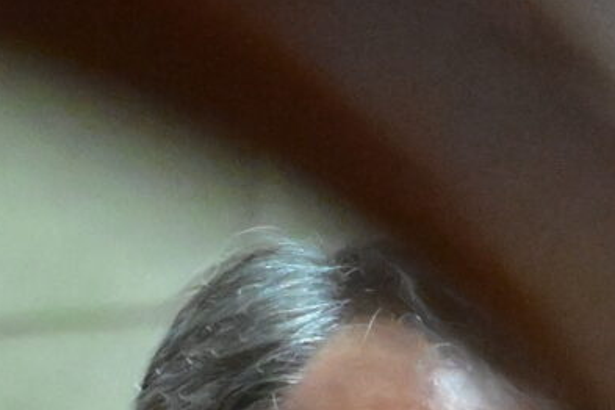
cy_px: 819
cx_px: 266
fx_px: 12026
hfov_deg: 2.9
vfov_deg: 1.9
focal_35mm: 704
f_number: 5.6
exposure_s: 1/320
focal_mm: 72
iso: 8000
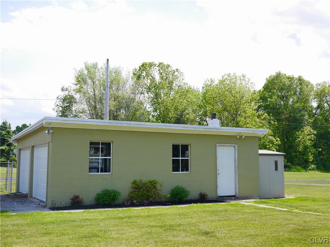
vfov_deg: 35.9
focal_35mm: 40
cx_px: 165
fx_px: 381
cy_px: 124
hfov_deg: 46.8
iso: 200
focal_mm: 20
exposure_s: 1/640
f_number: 4
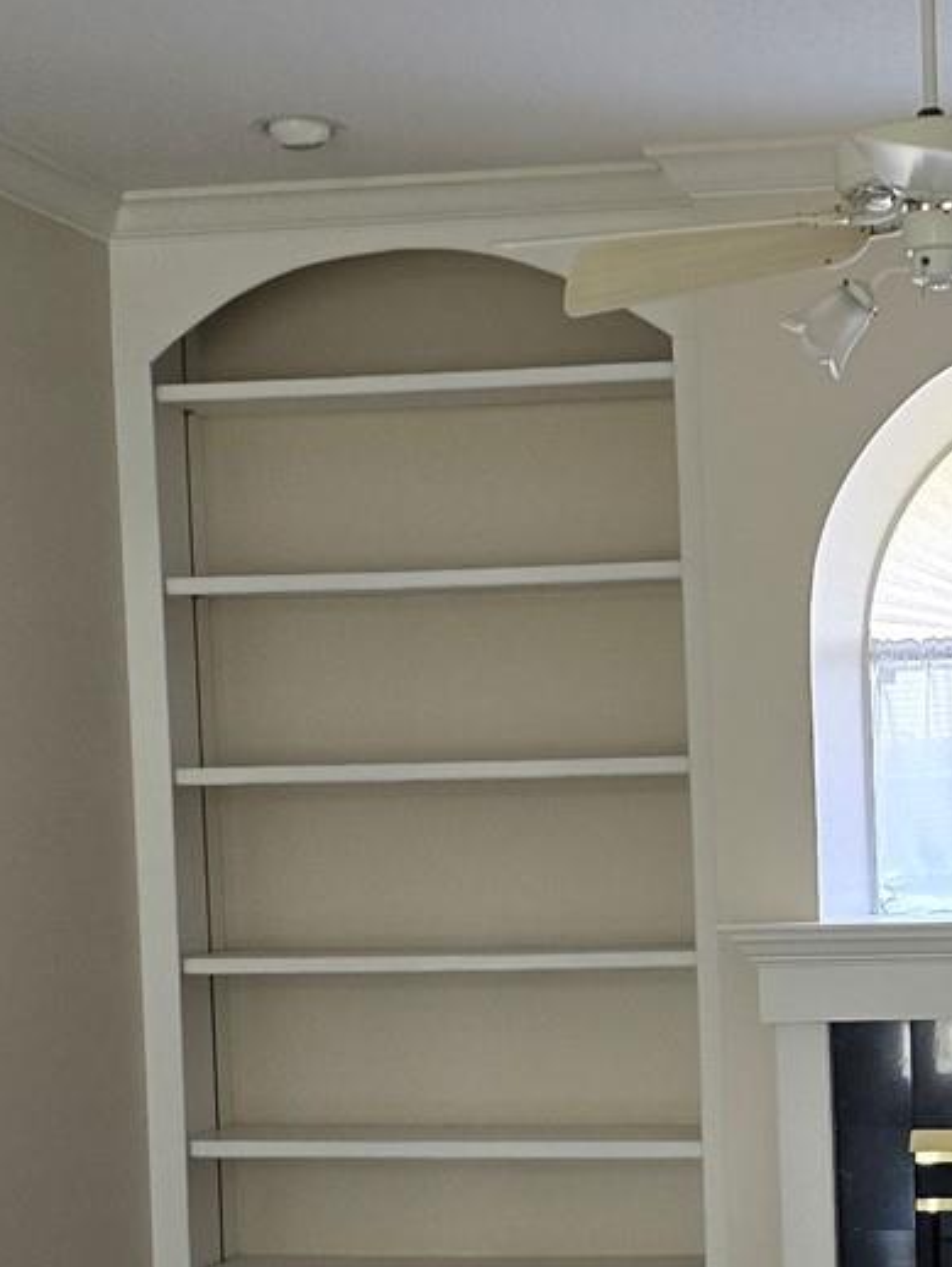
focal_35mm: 71
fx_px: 2601
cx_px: 952
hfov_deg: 20.1
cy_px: 954
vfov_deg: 27.0
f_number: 1.7
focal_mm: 6.3
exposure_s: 1/180
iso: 200
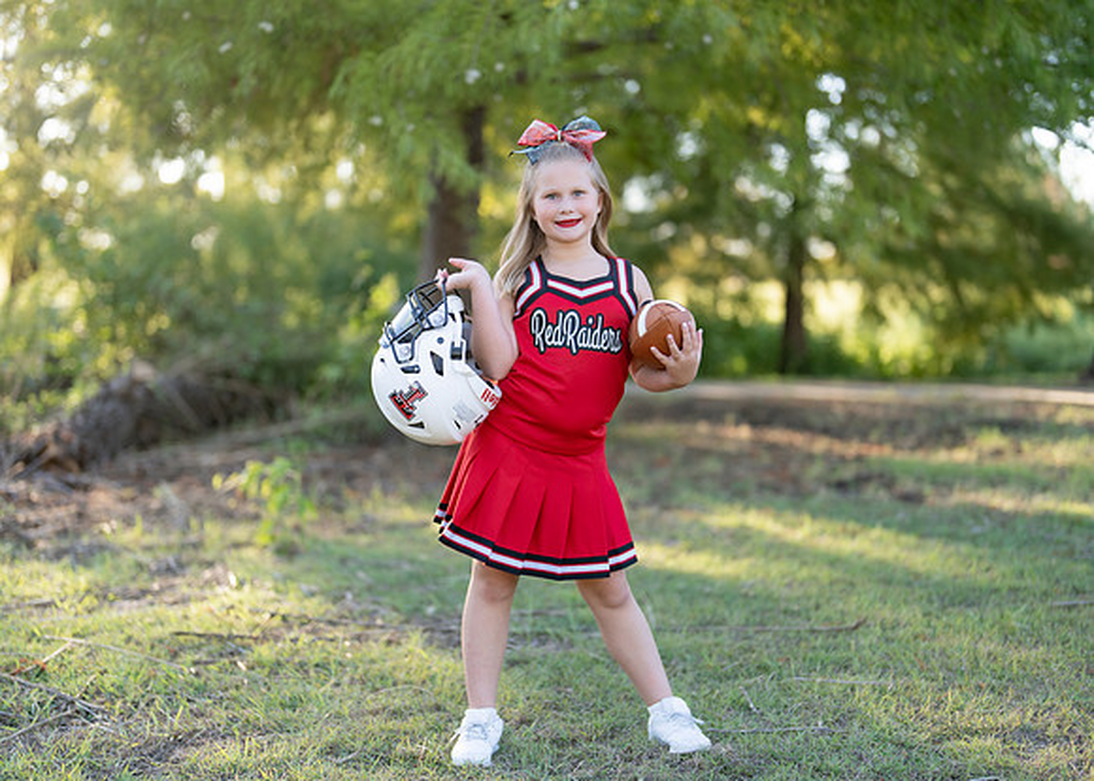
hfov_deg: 36.4
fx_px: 1664
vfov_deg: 26.4
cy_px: 390
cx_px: 547
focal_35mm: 54
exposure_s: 1/800
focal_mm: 50
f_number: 1.2
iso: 100
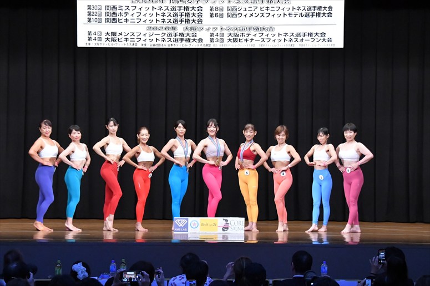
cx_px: 215
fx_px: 1289
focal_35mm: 108
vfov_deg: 12.7
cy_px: 143
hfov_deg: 18.9
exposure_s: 1/400
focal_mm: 72
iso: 8000
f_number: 5.6
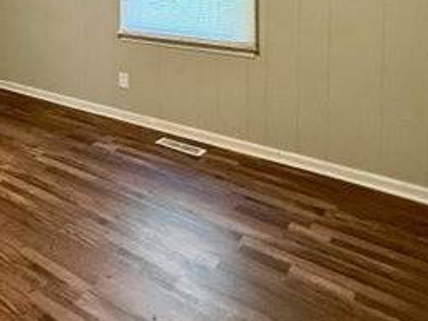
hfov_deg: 42.5
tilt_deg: -1.6
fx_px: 433
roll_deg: +0.8
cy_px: -18
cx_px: -33
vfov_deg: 35.7
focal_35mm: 35
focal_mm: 2.22
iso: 500
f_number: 2.2
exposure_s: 1/60
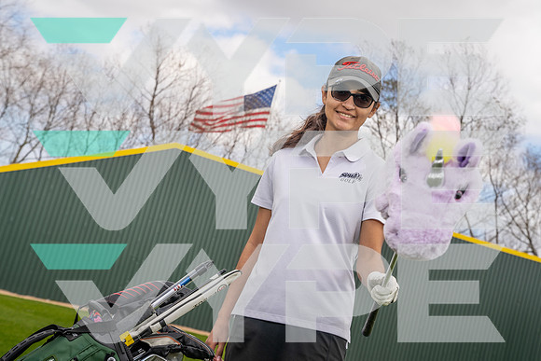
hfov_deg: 30.1
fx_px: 1006
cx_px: 279
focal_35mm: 67
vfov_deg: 20.3
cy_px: 186
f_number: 8
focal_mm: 65
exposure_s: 1/125
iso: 100
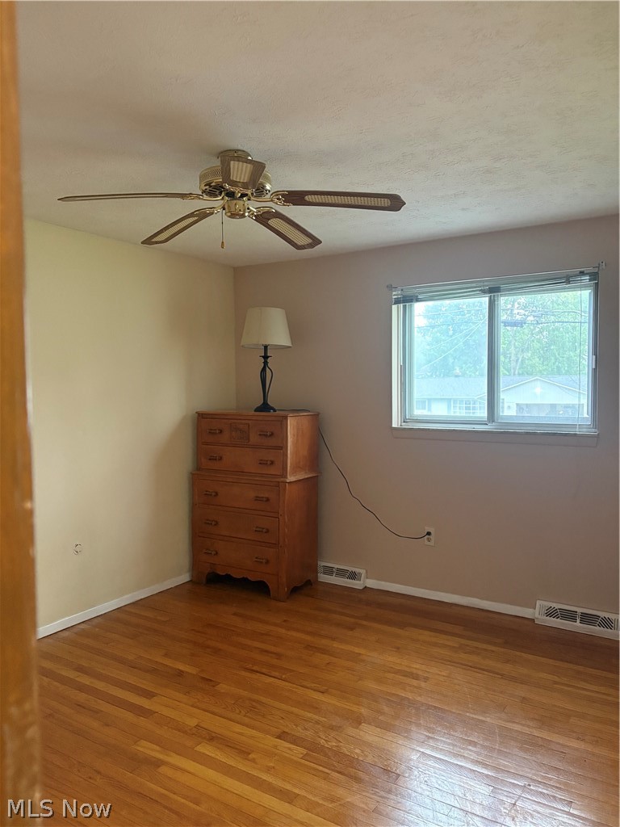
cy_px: 414
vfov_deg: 67.3
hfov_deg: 53.1
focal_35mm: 26
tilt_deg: -2.8
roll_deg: +0.1
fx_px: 621
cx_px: 310
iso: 500
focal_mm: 5.96
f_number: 1.6
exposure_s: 1/30
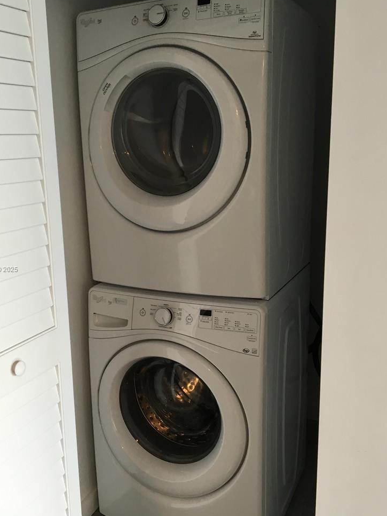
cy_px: 269
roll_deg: +1.1
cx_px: 160
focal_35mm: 36
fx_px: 537
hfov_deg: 39.5
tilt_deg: -13.6
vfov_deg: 51.3
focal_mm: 4.15
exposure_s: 1/30
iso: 50
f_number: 2.2
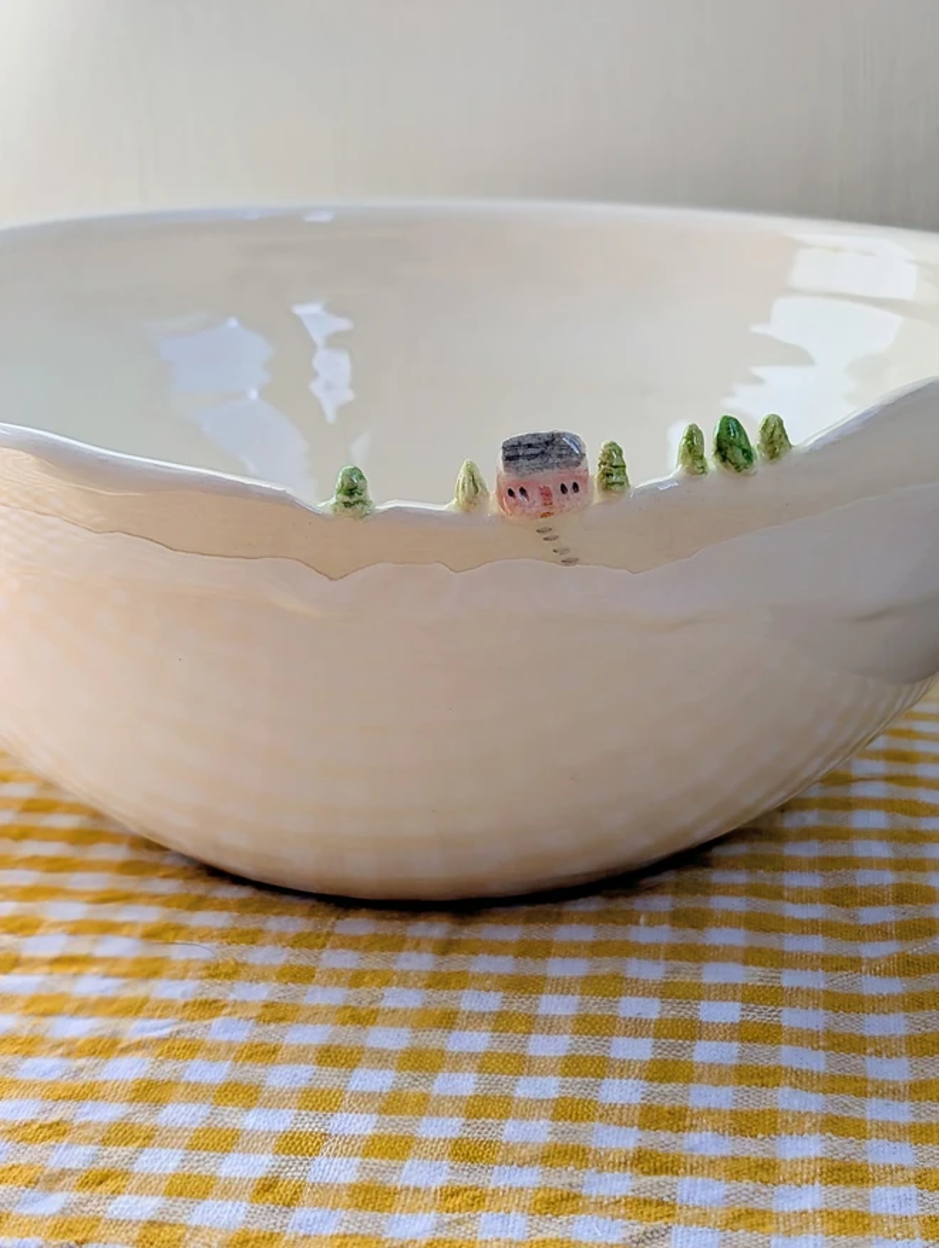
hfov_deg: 29.7
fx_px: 1768
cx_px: 470
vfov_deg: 38.9
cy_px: 624
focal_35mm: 49
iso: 18
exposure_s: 1/429
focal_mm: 6.9
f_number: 1.68
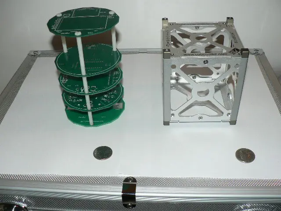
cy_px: 106
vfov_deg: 39.7
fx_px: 292
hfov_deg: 51.4
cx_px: 140
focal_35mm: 36
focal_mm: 6
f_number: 2.8
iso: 100
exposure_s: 1/60
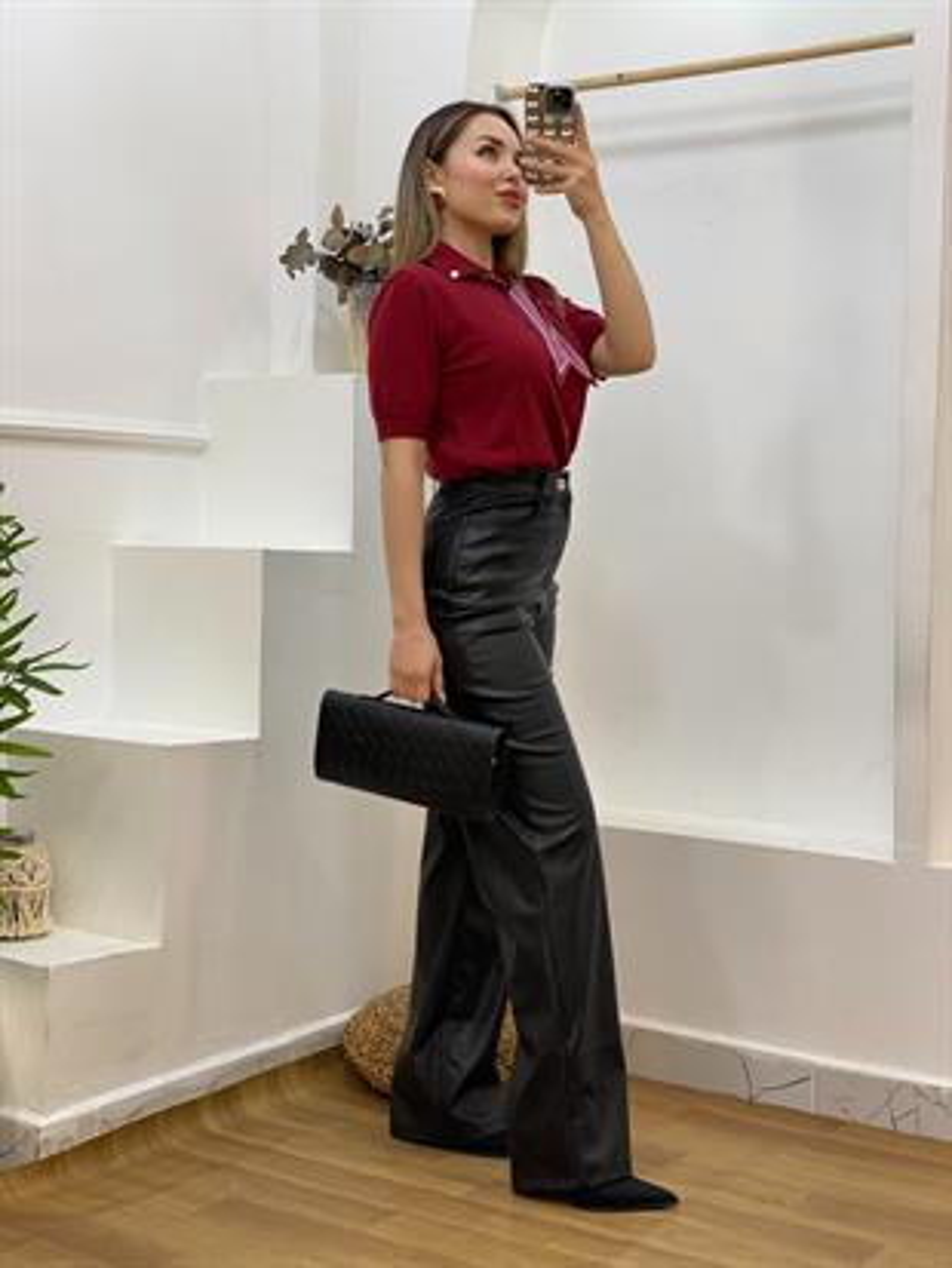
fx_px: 1906
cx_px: 476
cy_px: 634
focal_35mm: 52
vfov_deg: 36.8
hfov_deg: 28.0
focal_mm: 6
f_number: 2
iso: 80
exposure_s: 1/100
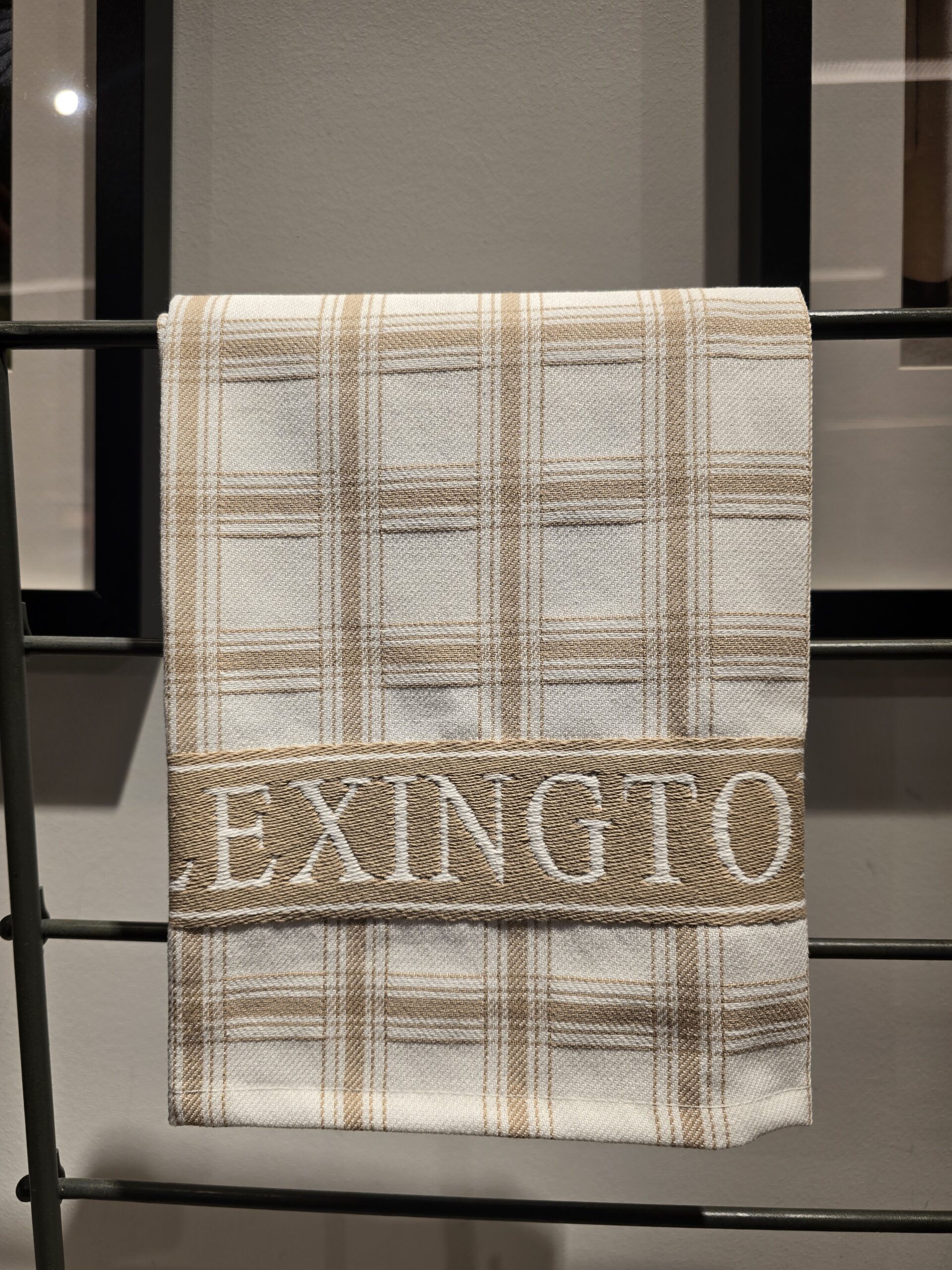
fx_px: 843
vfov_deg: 73.9
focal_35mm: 23
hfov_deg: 58.9
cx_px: 476
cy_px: 635
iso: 12
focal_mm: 6.3
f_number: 1.7
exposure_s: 1/66.7
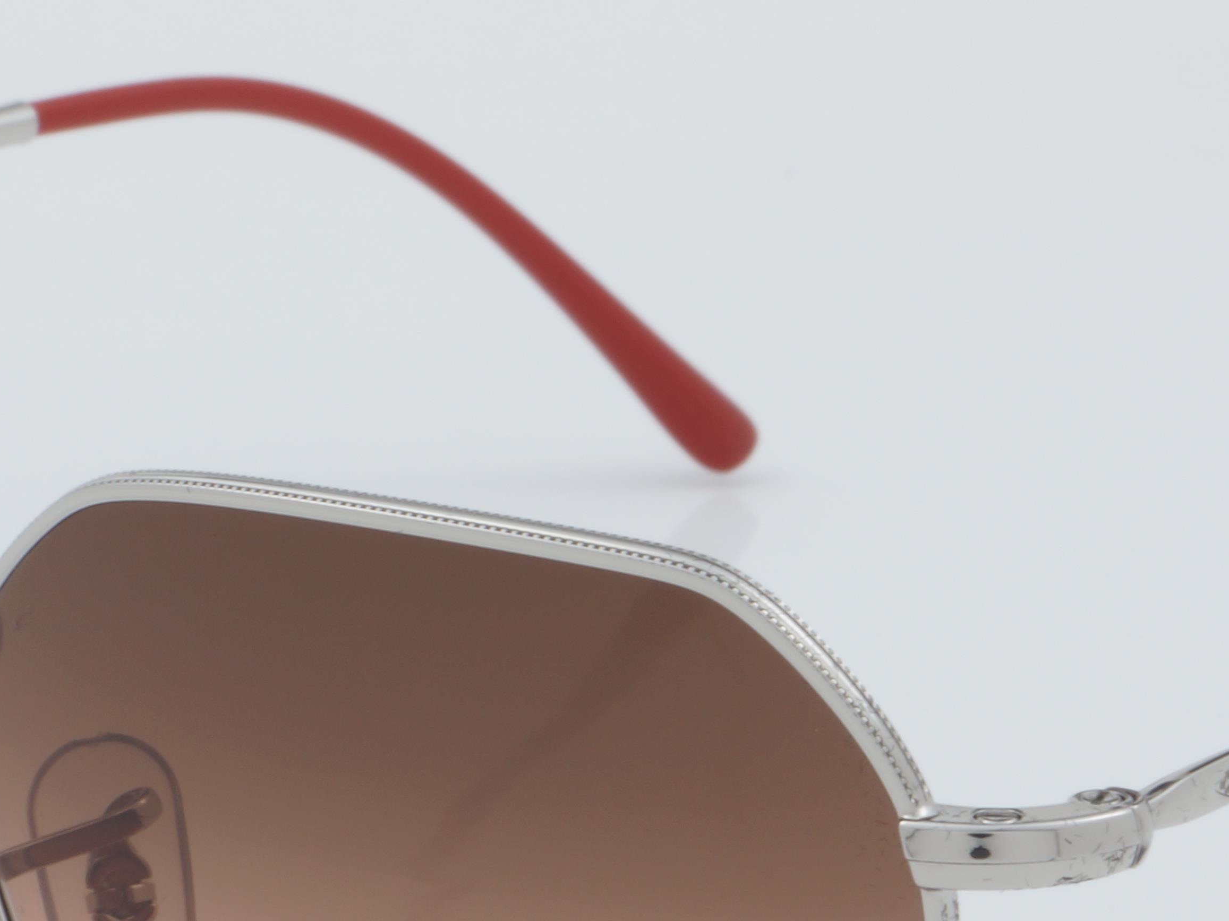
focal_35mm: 187
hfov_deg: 10.6
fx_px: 6639
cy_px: 803
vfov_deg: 7.9
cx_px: 515
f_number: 32
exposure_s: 1/4
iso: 100
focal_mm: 50
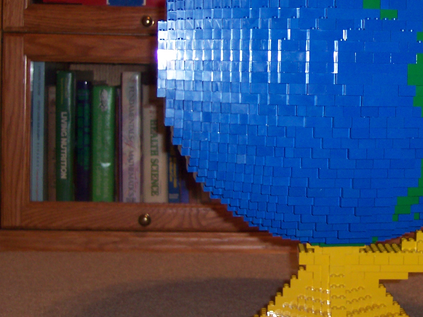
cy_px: 95
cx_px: 361
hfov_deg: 24.5
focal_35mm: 78
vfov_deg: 18.8
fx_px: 953
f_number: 2.8
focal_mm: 8
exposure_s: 1/30
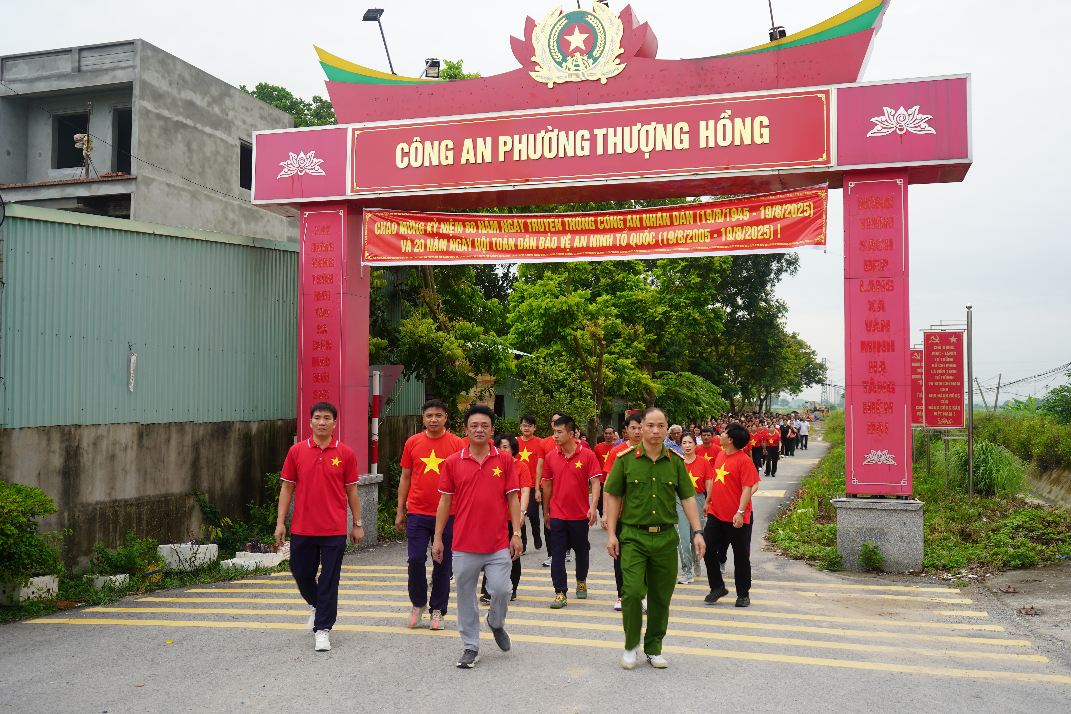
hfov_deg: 57.2
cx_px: 536
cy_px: 357
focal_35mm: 33
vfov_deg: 40.0
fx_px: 982
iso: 100
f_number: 4
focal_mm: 33
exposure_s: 1/60
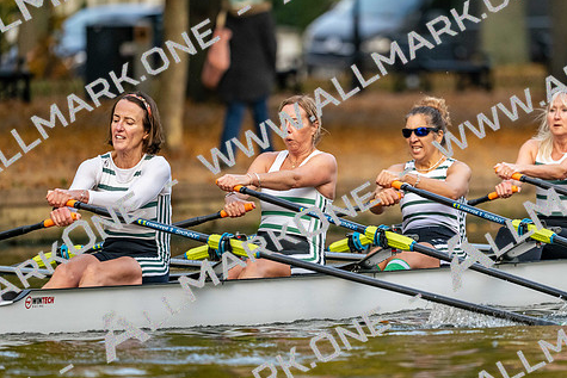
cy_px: 178
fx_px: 7688
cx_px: 345
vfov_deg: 2.8
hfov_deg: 4.2
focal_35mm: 488
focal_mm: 400
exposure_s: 1/2500
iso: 3200
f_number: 4.5
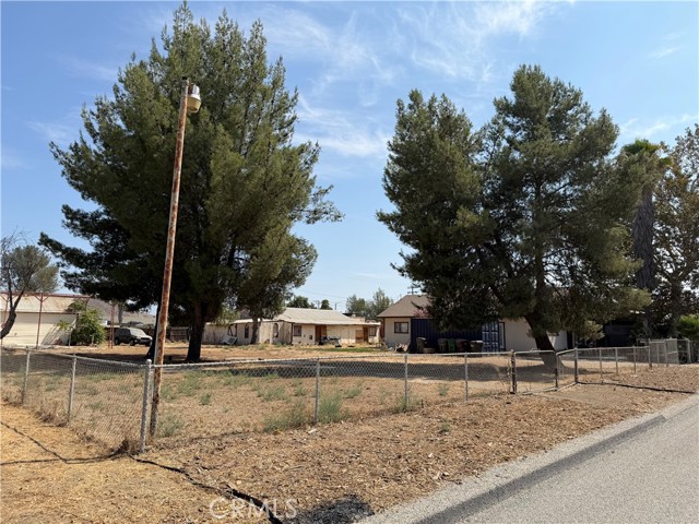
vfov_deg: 56.8
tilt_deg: +9.9
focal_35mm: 24
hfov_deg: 71.6
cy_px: 262
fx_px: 485
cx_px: 350
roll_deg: +1.2
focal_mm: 6.76
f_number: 1.78
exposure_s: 1/5319
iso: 80
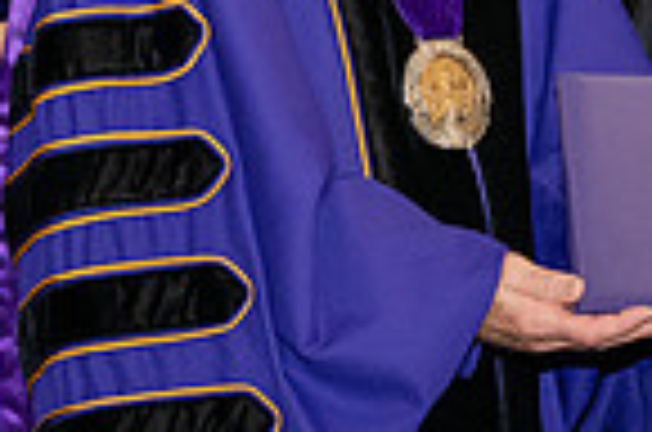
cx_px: 594
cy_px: -25
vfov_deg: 4.9
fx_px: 5078
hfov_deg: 7.3
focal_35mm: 281
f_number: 5.6
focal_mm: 70
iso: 2500
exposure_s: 1/200
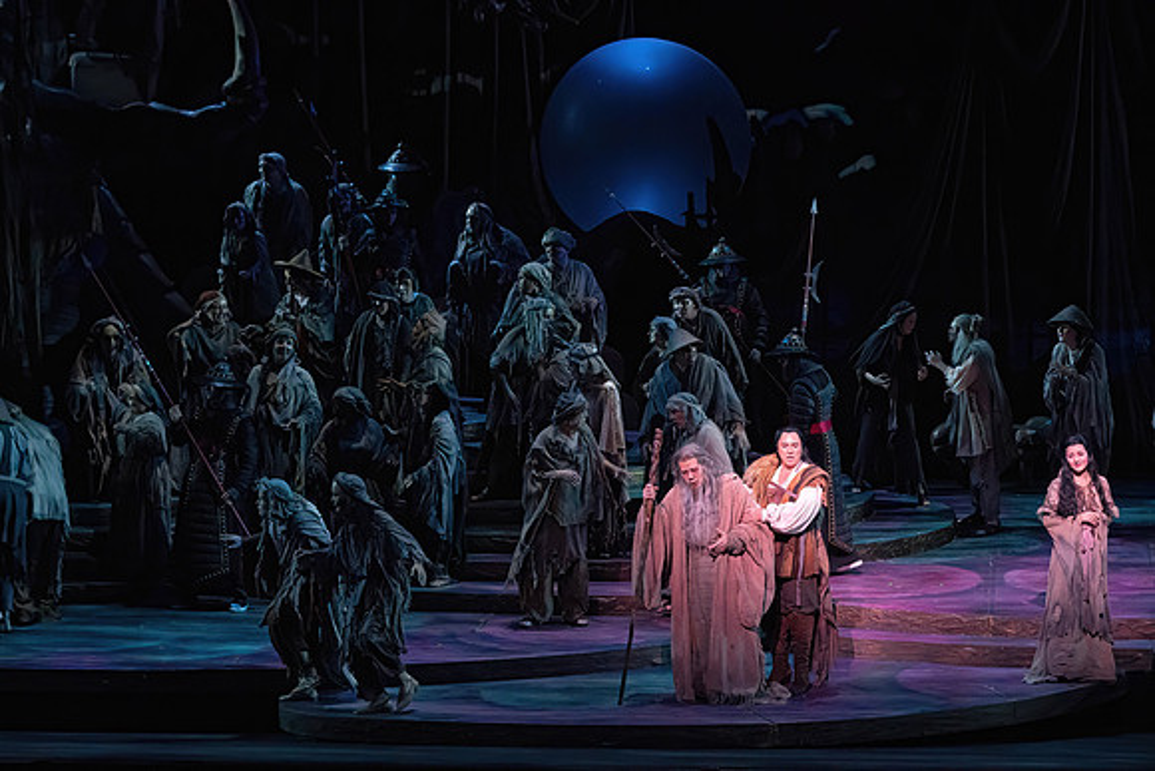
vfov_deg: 13.0
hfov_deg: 19.5
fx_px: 3369
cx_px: 578
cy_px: 386
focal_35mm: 105
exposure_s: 1/320
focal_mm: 105
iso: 20000
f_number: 10
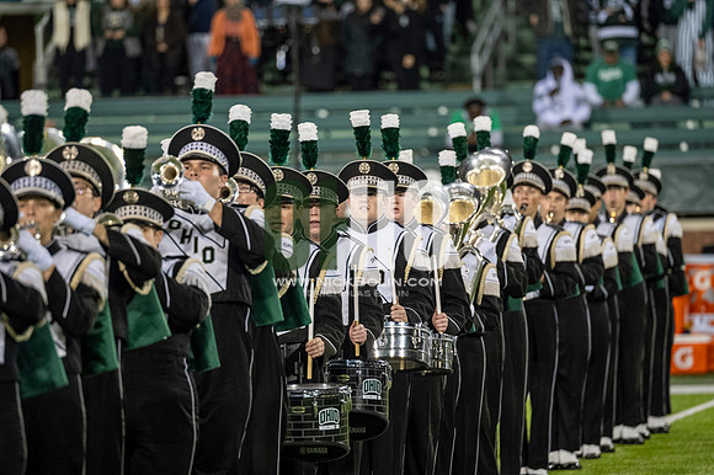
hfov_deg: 6.9
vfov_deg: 4.6
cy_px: 238
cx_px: 357
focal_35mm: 300
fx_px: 5946
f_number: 2.8
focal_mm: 200
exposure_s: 1/500
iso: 1000
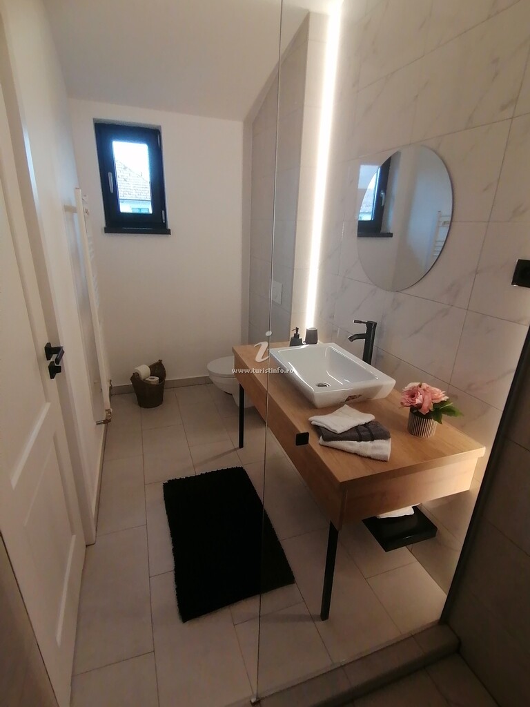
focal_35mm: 17
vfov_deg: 91.0
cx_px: 265
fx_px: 347
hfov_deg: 74.7
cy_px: 354
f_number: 2.4
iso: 100
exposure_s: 1/50
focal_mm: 2.7
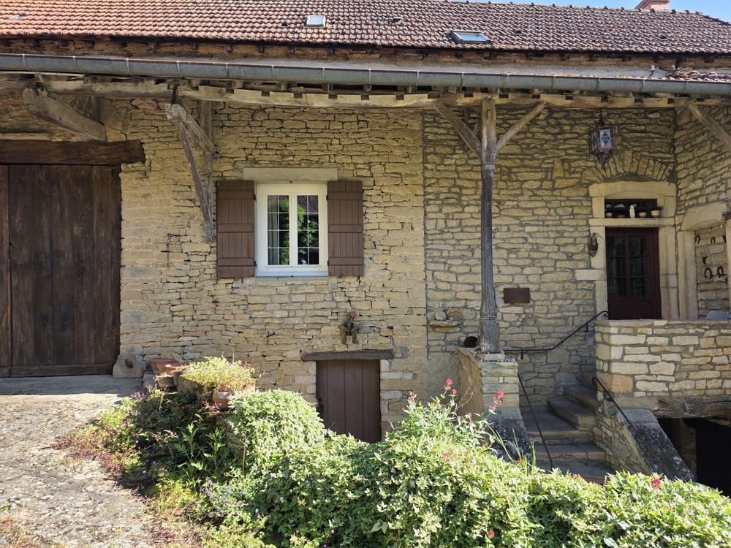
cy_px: 274
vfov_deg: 58.9
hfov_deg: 73.9
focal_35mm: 23
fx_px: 486
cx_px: 366
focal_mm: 6.3
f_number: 1.7
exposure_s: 1/180
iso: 16
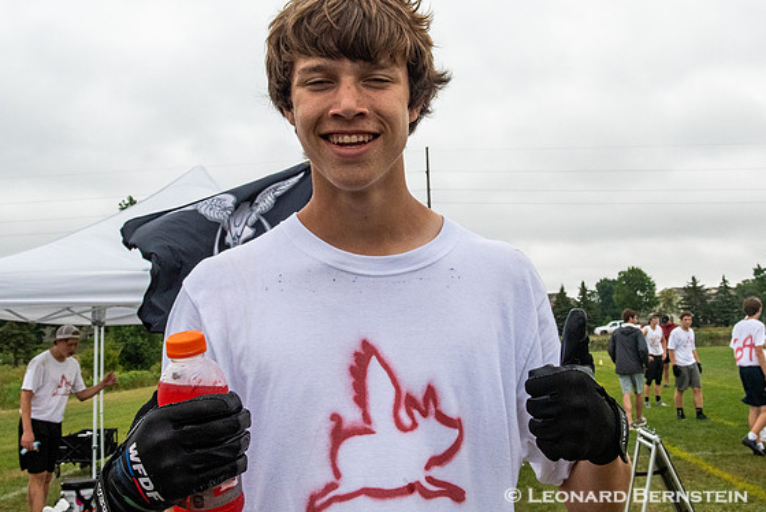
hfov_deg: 41.9
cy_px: 219
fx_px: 1001
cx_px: 391
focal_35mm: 47
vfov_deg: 28.6
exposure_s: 1/640
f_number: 10
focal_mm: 26
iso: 1600
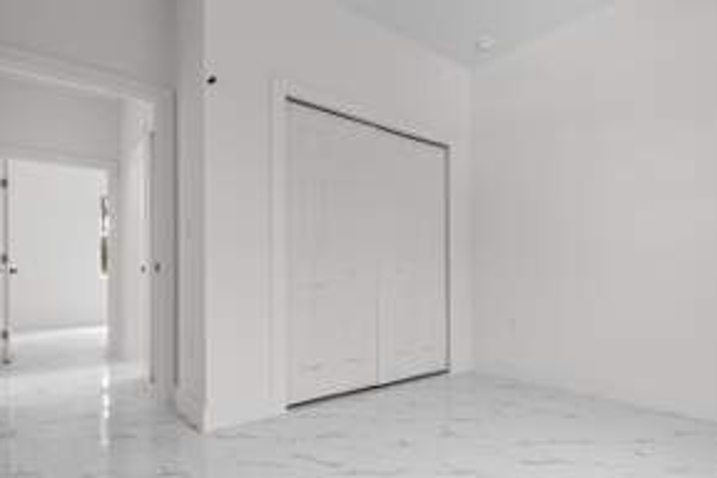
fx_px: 398
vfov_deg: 61.6
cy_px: 279
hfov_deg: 82.1
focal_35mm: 20
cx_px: 456
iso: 200
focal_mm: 12
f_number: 9
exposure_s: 1/2
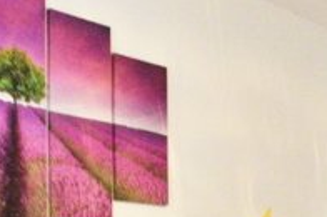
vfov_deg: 14.0
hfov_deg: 21.8
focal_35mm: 92
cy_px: 317
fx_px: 834
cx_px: 274
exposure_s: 1/15
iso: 3200
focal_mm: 10
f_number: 10
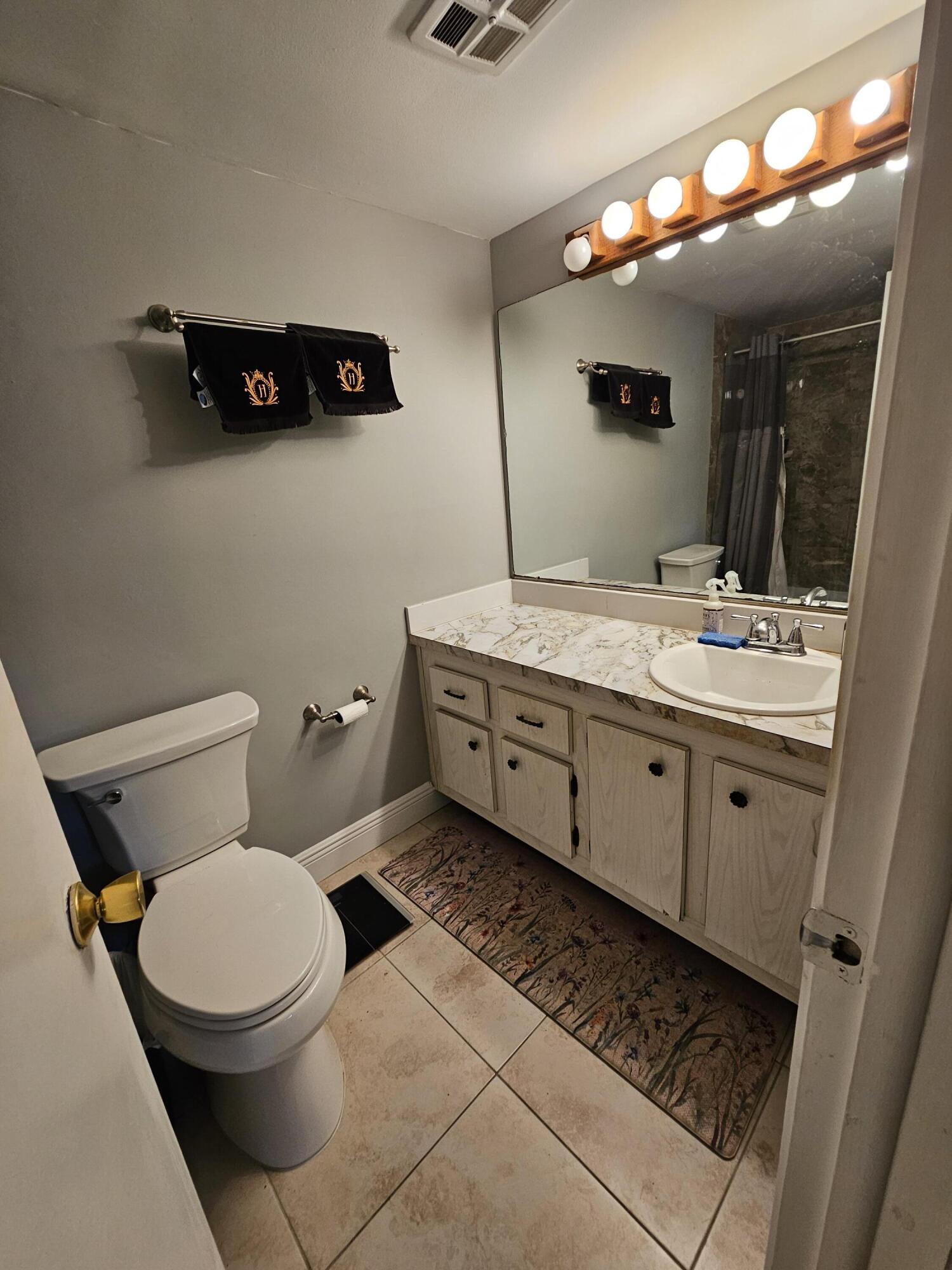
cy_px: 635
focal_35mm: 13
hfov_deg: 89.9
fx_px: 477
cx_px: 476
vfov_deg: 106.2
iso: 125
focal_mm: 2.2
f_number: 2.2
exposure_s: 1/60
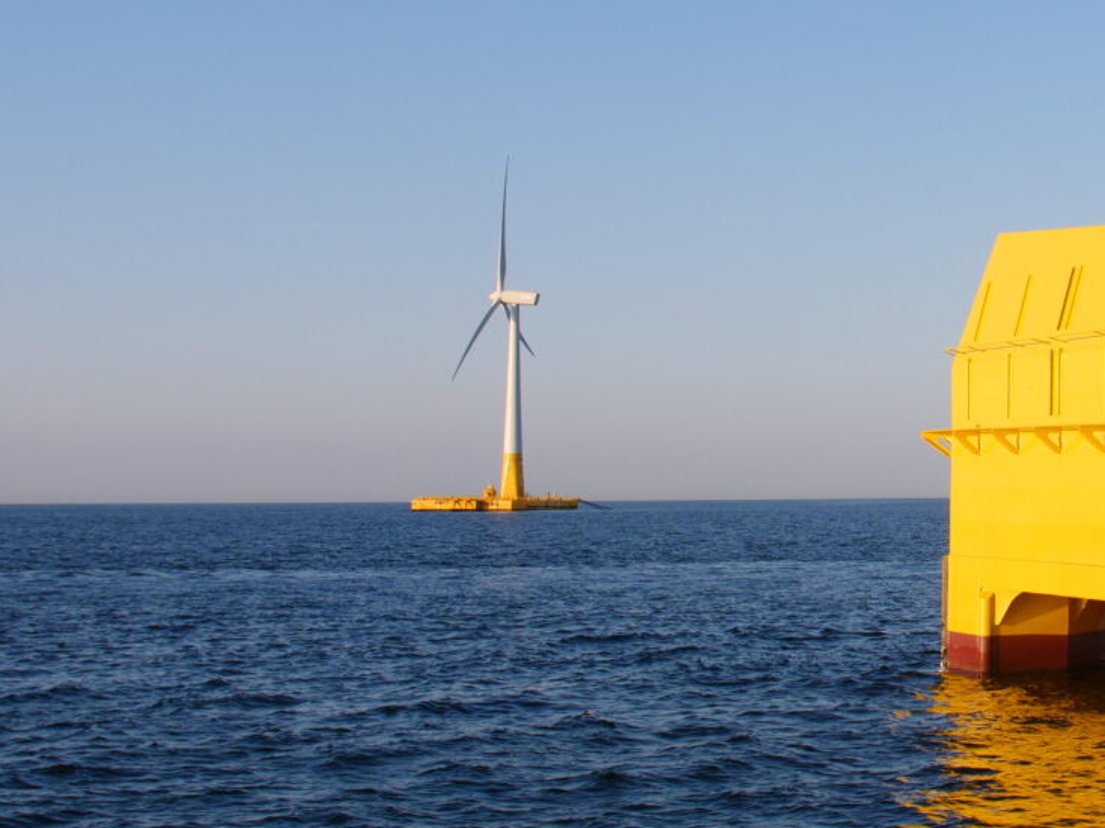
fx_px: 2425
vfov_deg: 19.4
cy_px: 394
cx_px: 1161
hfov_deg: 24.3
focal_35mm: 76
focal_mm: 17
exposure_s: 1/500
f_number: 5.6
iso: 200
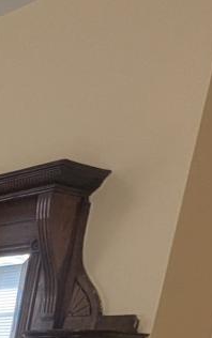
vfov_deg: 22.8
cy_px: 547
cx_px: -379
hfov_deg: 12.2
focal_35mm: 67
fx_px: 618
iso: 46
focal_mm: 1.95
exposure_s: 1/119
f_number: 2.2
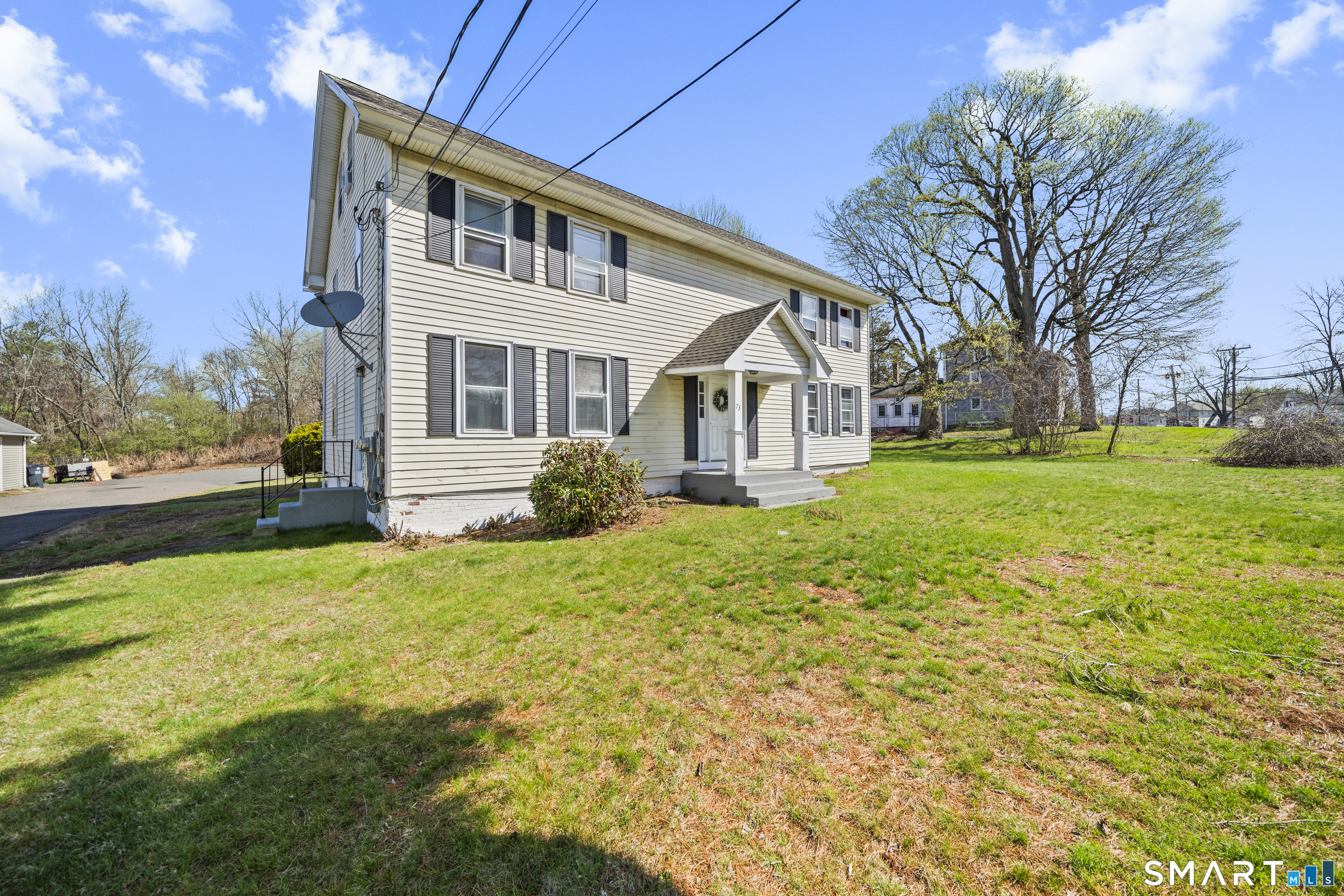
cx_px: 672
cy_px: 448
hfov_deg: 112.6
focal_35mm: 12
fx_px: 448
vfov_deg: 90.0
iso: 320
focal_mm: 12
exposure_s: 1/200
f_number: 6.3
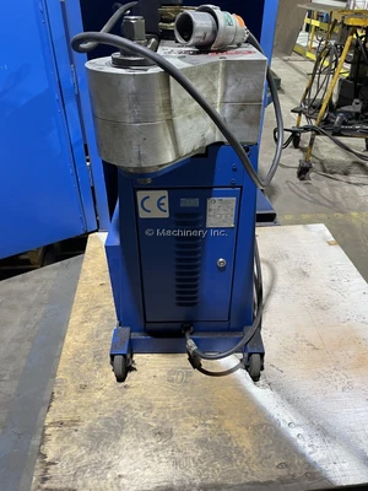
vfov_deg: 69.4
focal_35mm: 25
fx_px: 354
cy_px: 246
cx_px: 184
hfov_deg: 54.9
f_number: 1.6
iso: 200
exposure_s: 1/60
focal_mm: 5.1
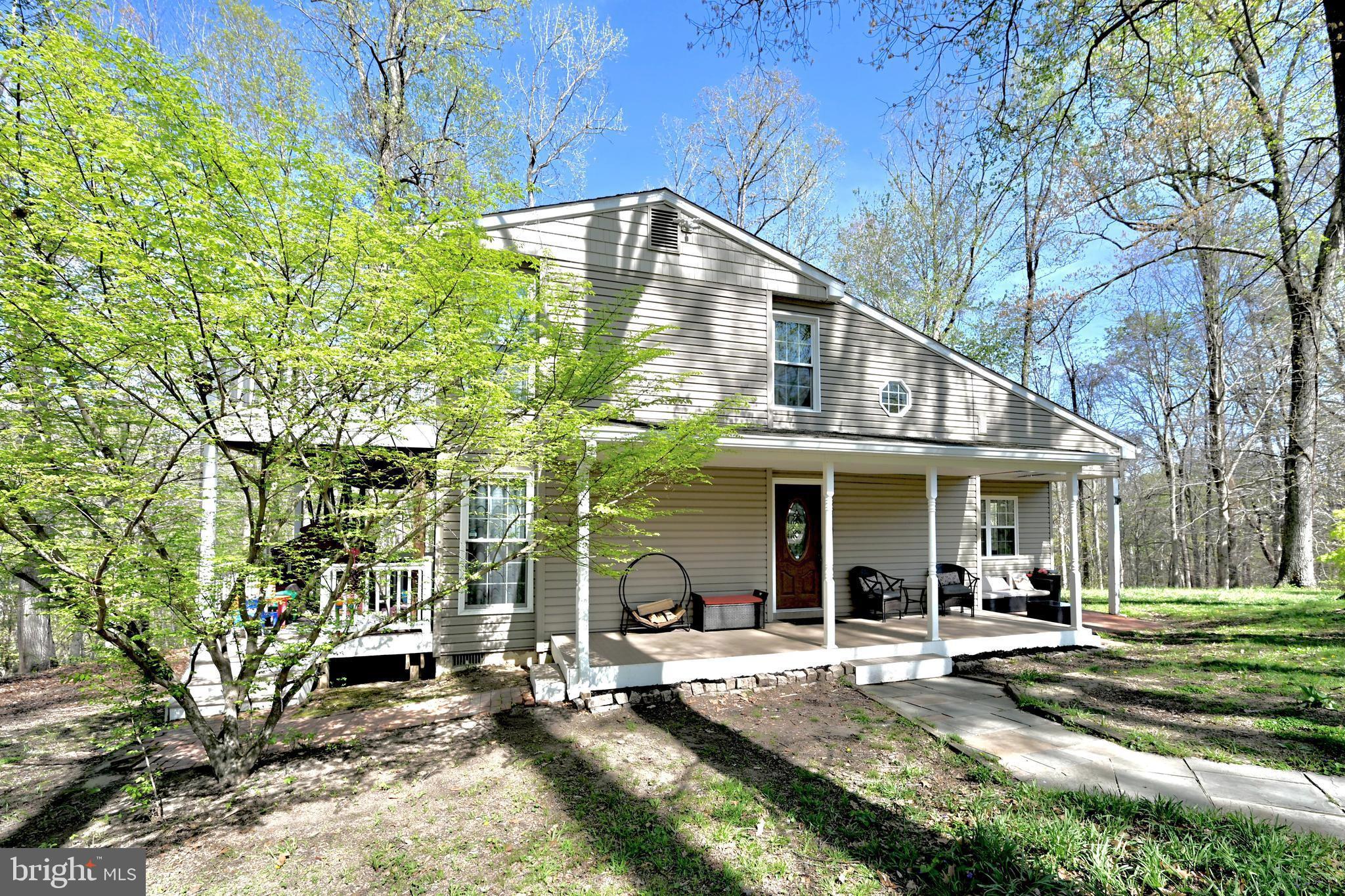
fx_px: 523
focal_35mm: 14
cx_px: 672
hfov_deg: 104.3
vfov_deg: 81.2
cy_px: 448
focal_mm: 14
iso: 100
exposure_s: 1/160
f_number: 7.1
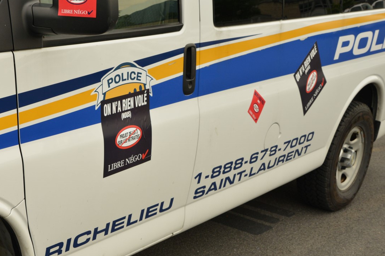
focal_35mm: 66
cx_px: 104
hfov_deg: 30.1
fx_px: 706
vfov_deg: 20.6
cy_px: 146
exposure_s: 1/400
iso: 640
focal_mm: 44
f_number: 10
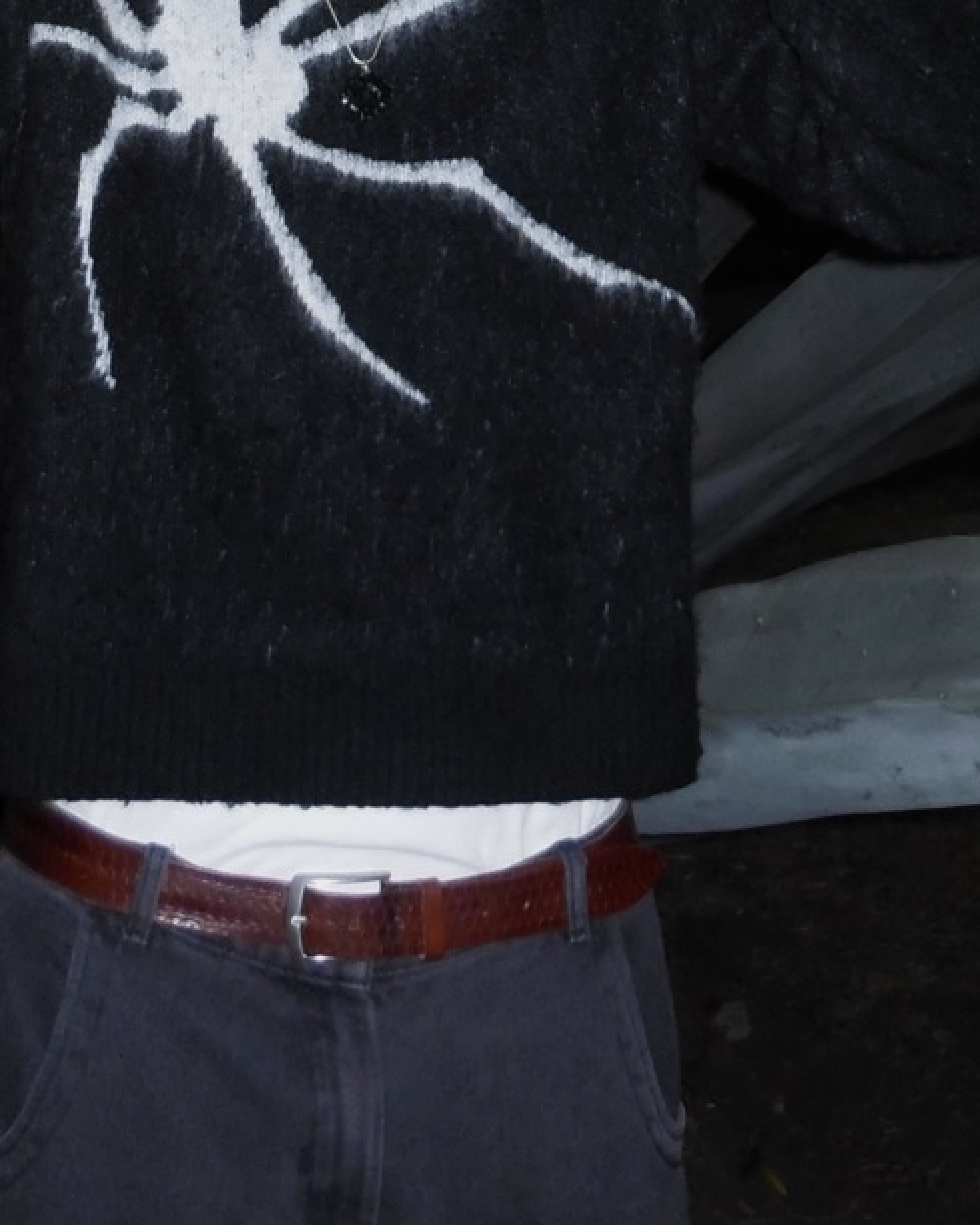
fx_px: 2501
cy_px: -96
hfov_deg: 22.1
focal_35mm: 69
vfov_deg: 25.6
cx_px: 323
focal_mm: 5.3
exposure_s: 1/25
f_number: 3.2
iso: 360
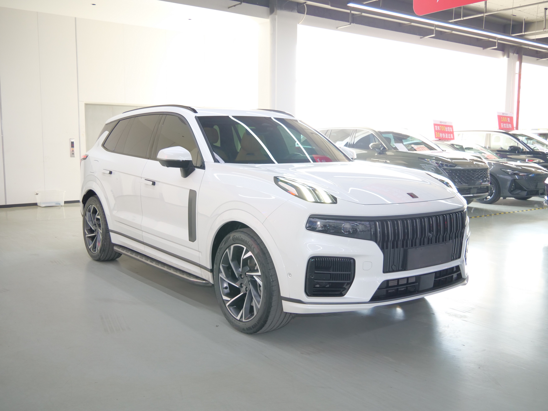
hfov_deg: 54.0
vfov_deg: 41.8
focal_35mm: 34
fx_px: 538
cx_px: 274
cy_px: 206
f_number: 3.8
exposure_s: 1/20
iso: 800
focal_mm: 17
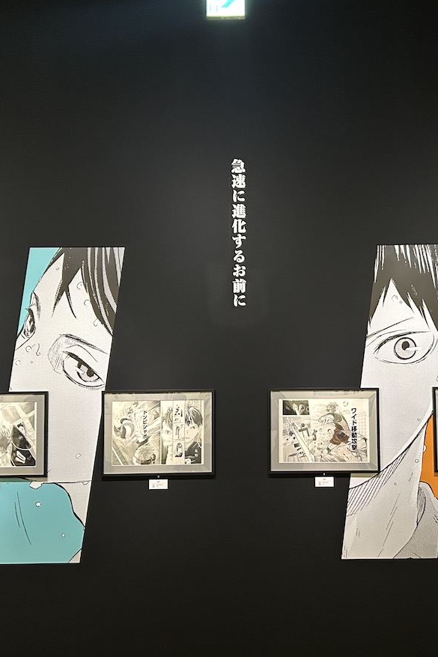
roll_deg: +1.4
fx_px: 675
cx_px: 297
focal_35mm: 37
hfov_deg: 35.5
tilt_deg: +4.0
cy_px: 335
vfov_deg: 51.9
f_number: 1.5
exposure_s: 1/33
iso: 400
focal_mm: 5.7
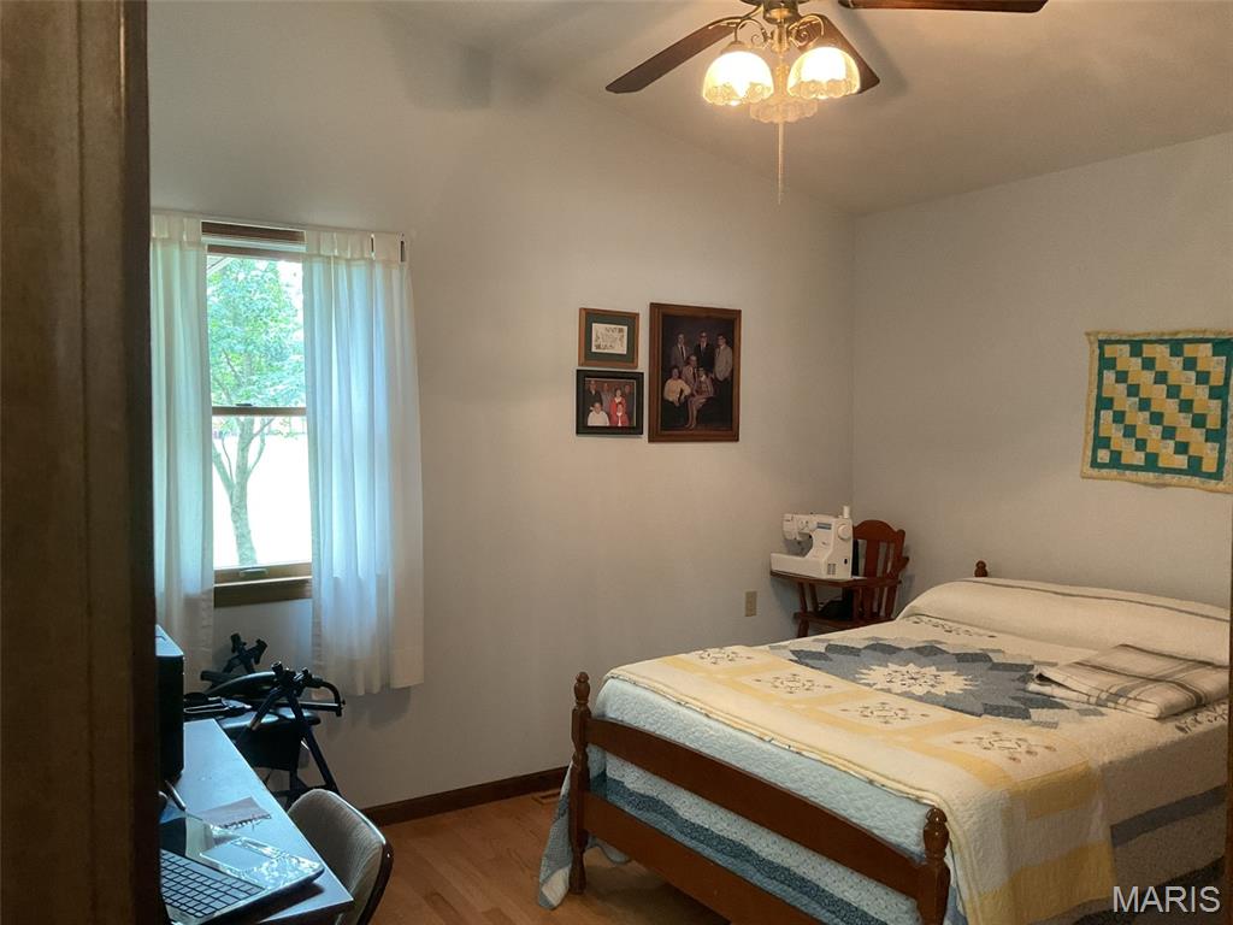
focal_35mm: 29
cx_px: 616
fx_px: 1033
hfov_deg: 61.7
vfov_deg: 48.2
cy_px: 462
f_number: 1.8
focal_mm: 3
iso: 200
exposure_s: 1/60
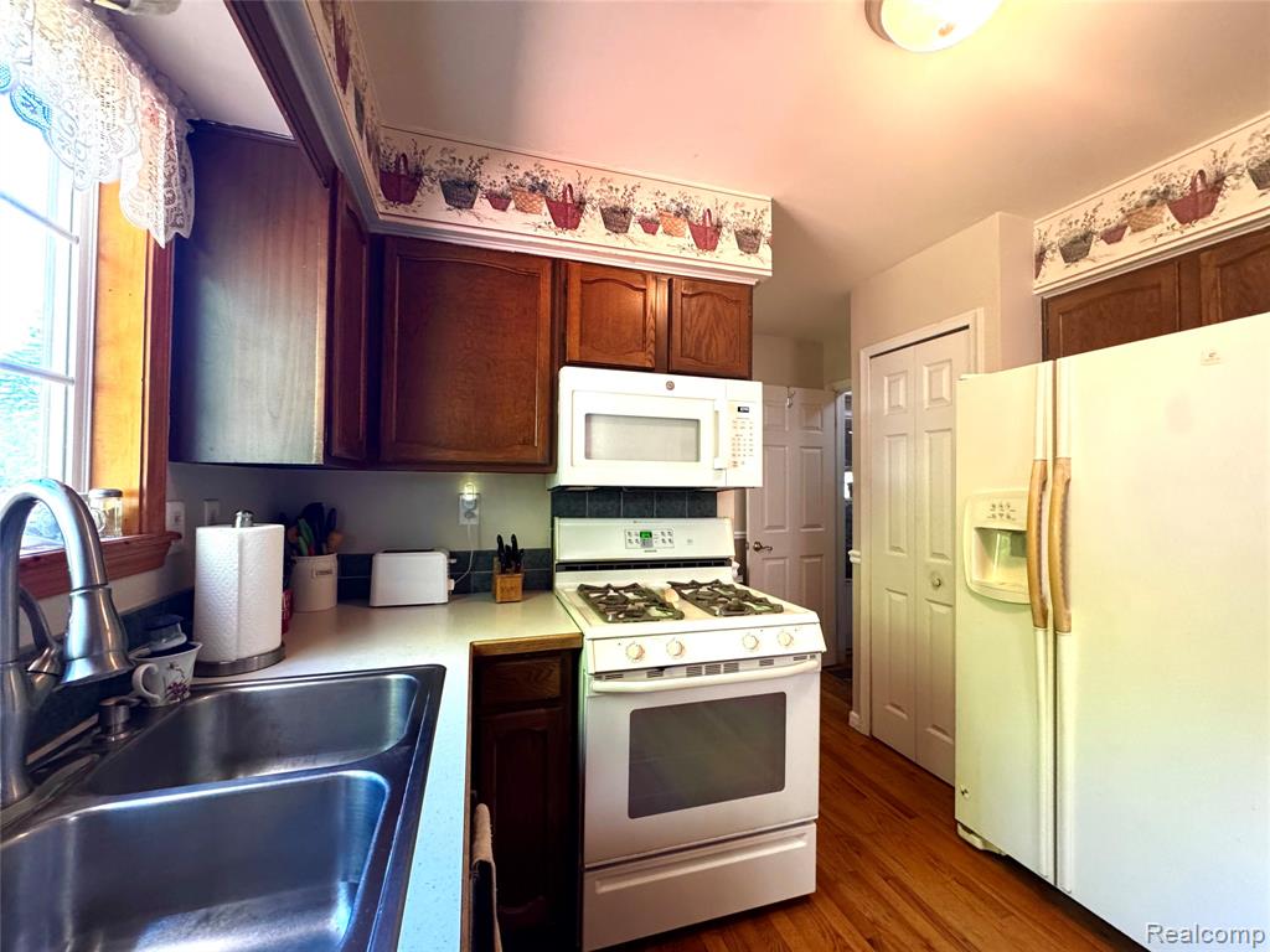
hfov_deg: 102.1
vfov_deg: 85.7
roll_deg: -0.3
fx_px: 514
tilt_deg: +0.0
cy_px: 476
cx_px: 635
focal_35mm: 14
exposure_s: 1/60
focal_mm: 2.22
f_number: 2.2
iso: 400
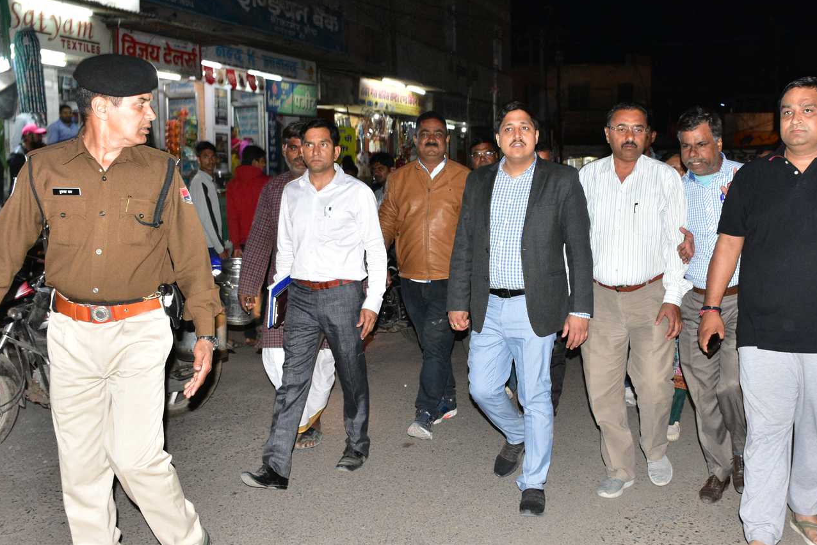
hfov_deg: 48.3
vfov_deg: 33.4
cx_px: 458
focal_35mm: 40
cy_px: 285
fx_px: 908
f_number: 5.6
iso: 1600
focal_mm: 18
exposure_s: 1/60
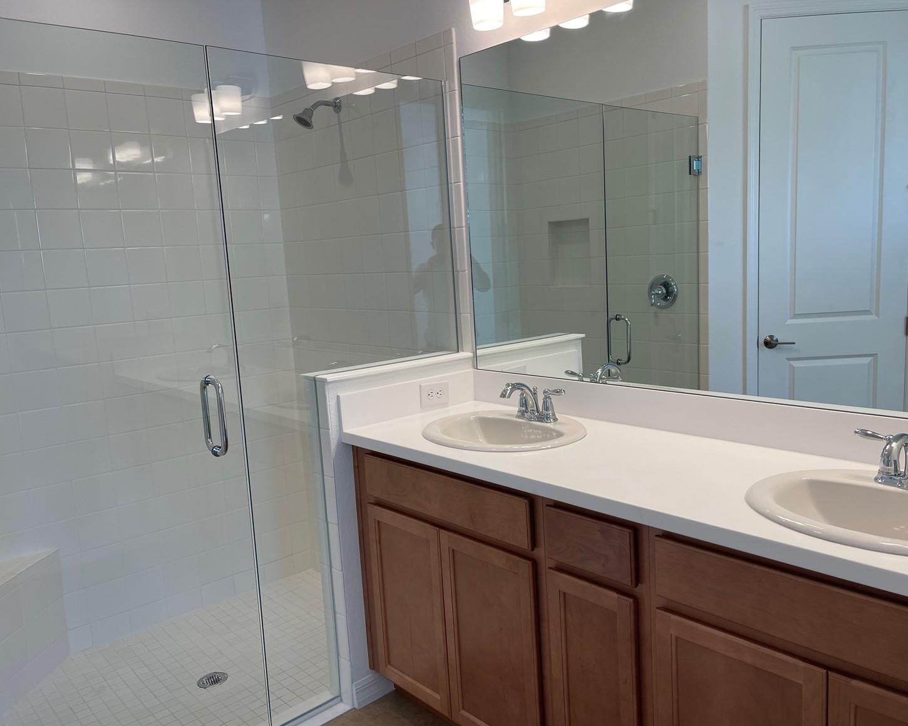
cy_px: 366
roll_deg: +3.0
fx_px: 752
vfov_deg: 51.5
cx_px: 486
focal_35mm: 28
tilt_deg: -8.3
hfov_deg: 62.1
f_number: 1.6
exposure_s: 1/186
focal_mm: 5.1
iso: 32
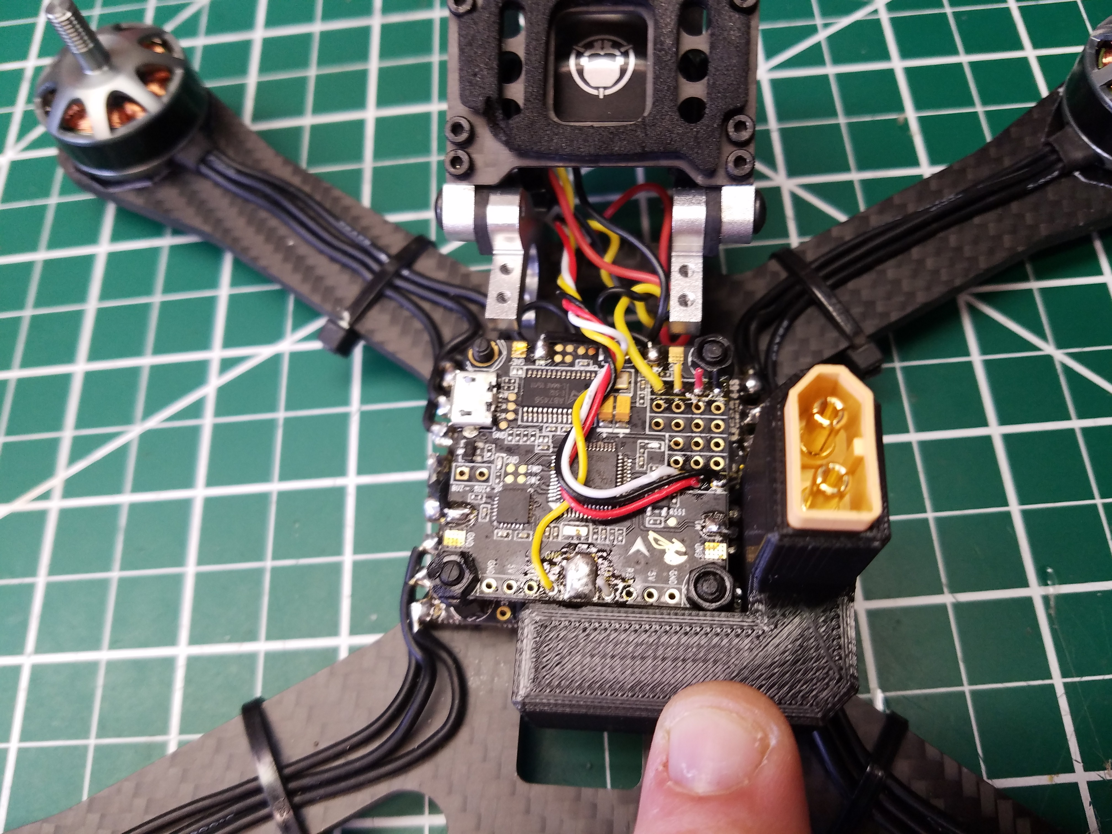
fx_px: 835
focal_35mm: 26
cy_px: 417
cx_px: 556
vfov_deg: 53.1
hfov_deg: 67.3
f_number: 1.7
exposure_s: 1/60
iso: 100
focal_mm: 4.2
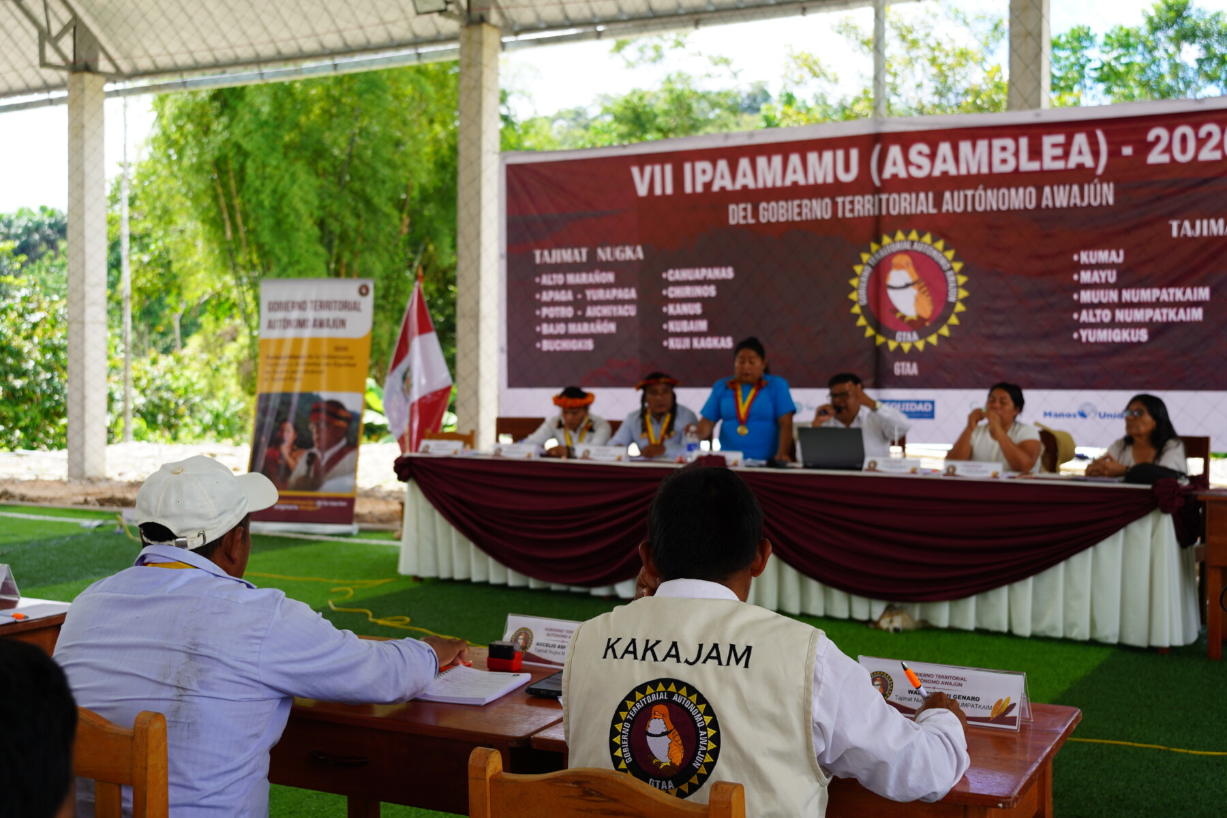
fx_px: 1465
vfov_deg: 31.2
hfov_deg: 45.4
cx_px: 614
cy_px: 409
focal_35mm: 43
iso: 100
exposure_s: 1/100
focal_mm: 43
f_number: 5.6
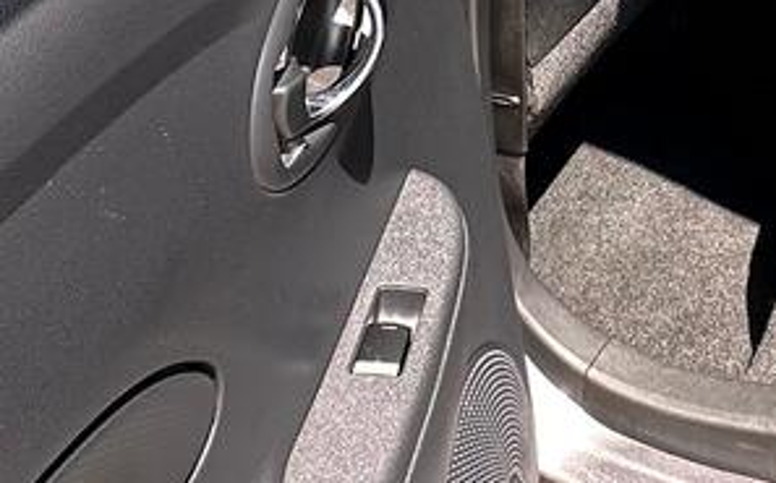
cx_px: 857
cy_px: -303
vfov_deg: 17.5
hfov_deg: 28.9
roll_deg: +0.9
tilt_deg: -22.3
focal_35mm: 64
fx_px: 1352
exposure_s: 1/219
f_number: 2.2
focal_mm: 2.22
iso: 40
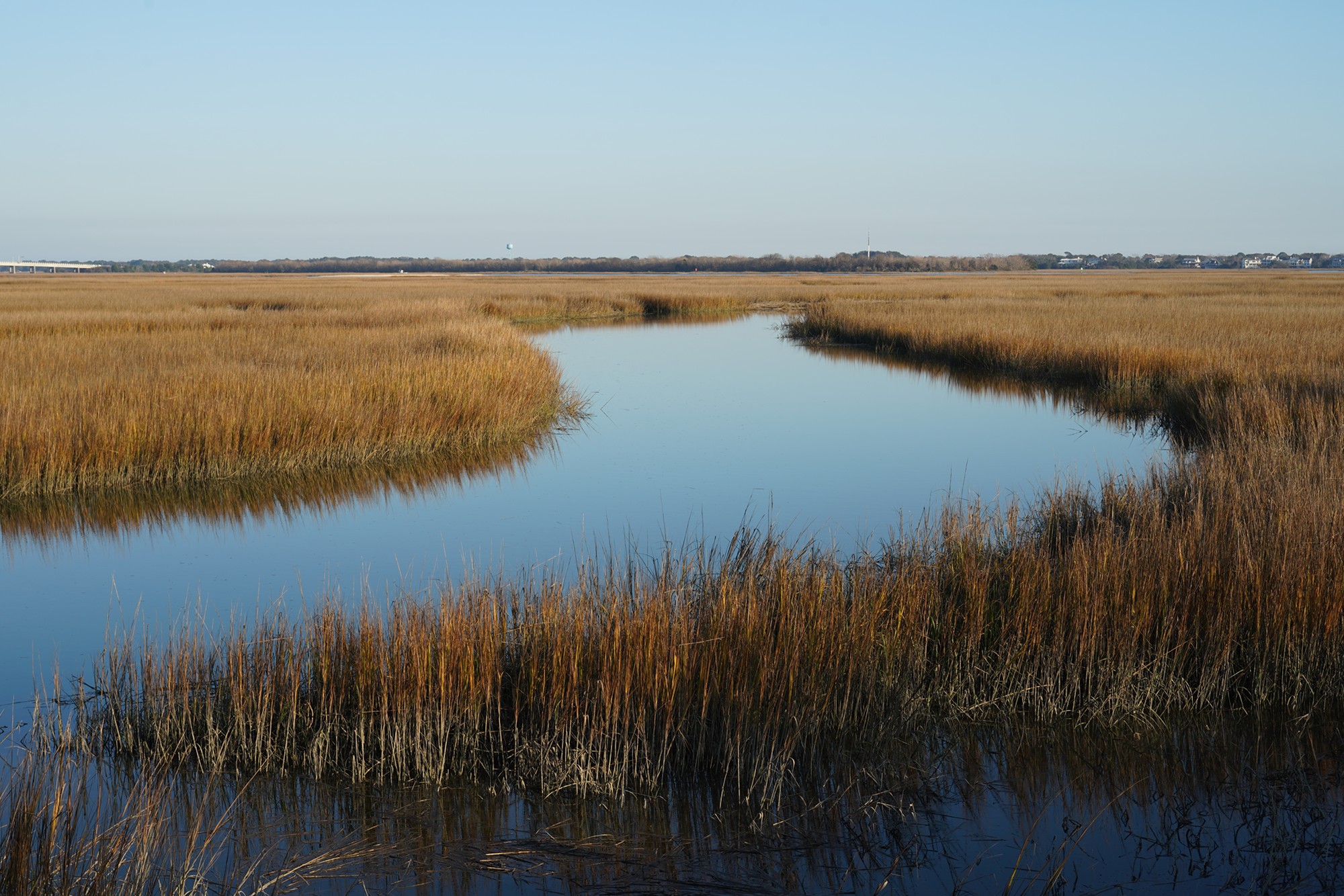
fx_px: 1867
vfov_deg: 27.0
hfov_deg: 39.6
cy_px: 448
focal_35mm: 50
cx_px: 672
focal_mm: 50
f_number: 11
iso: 100
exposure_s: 1/100
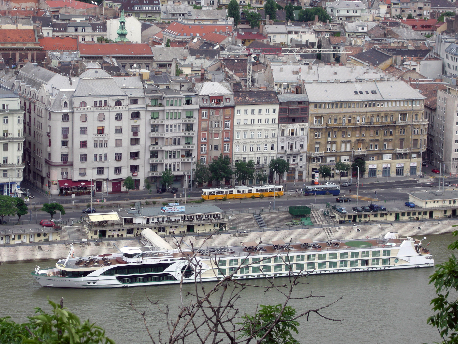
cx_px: 229
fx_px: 1667
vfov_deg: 11.8
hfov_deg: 15.6
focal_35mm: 126
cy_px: 172
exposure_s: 1/133
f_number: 5.8
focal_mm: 26.3
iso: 64
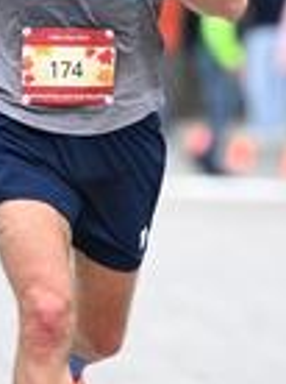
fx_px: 8476
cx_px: 179
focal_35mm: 767
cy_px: 220
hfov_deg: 1.9
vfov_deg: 2.6
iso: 1600
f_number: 2.8
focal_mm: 200
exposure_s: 1/1250
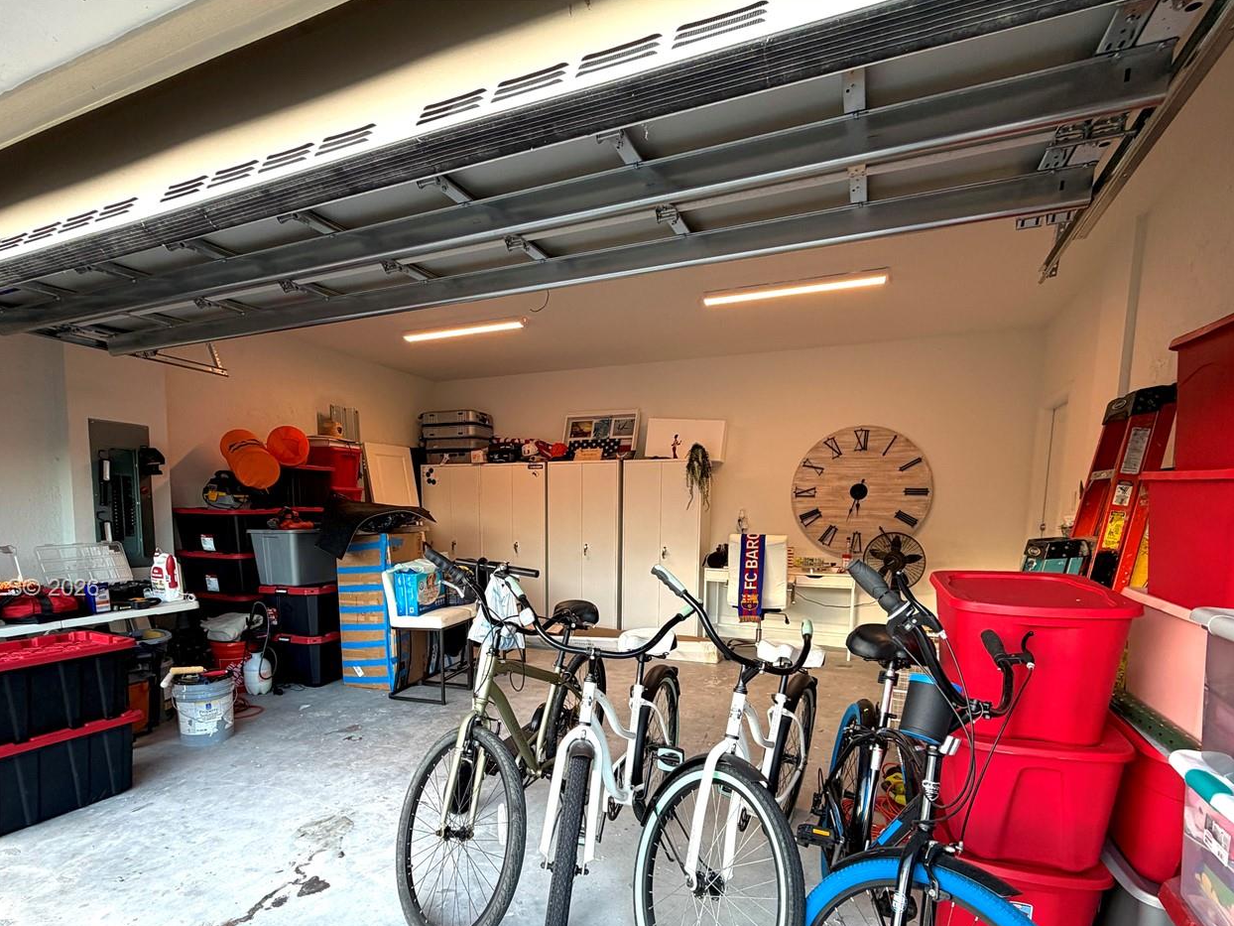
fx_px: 642
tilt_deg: -6.4
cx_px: 584
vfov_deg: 70.2
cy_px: 590
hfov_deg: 87.7
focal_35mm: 18
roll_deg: -0.7
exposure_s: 1/120
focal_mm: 2.22
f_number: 2.2
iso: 125
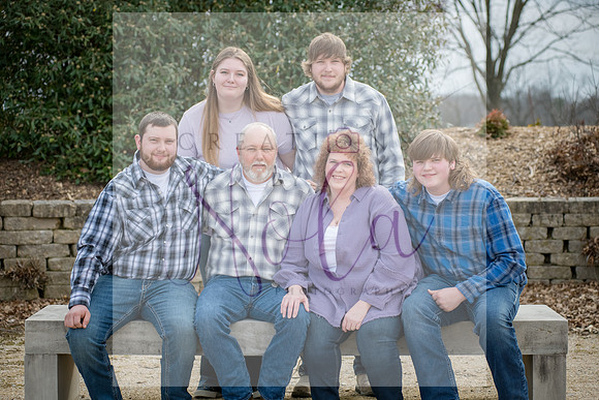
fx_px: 1331
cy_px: 200
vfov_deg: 17.1
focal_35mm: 80
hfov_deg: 25.4
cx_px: 300
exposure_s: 1/1000
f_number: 4.5
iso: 400
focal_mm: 80
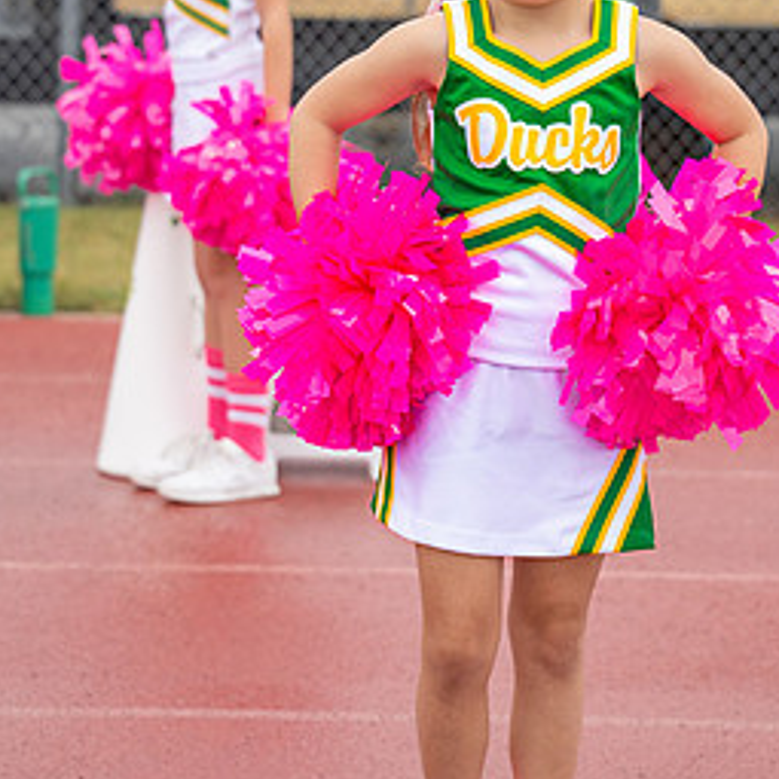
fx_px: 4456
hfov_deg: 10.0
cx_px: 519
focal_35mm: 175
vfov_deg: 10.0
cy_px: 117
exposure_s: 1/1600
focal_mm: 70
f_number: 2.8
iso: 400
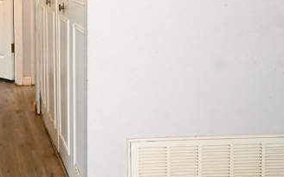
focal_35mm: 56
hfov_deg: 33.4
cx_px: 5
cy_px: -3
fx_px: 433
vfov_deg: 22.2
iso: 11400
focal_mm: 16
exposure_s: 1/180
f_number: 5.3
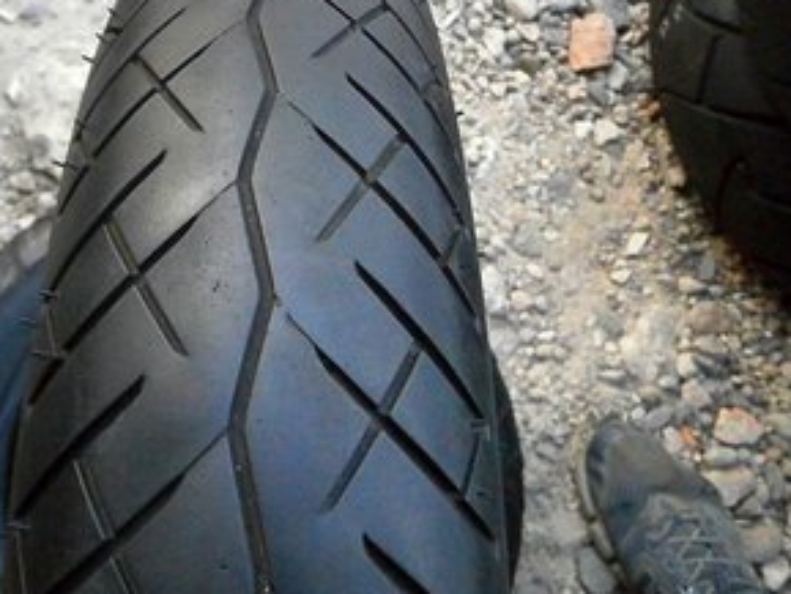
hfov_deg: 50.3
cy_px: 194
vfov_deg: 39.2
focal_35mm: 36
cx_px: 255
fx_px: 823
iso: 800
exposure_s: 1/160
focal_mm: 4.7
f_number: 2.8
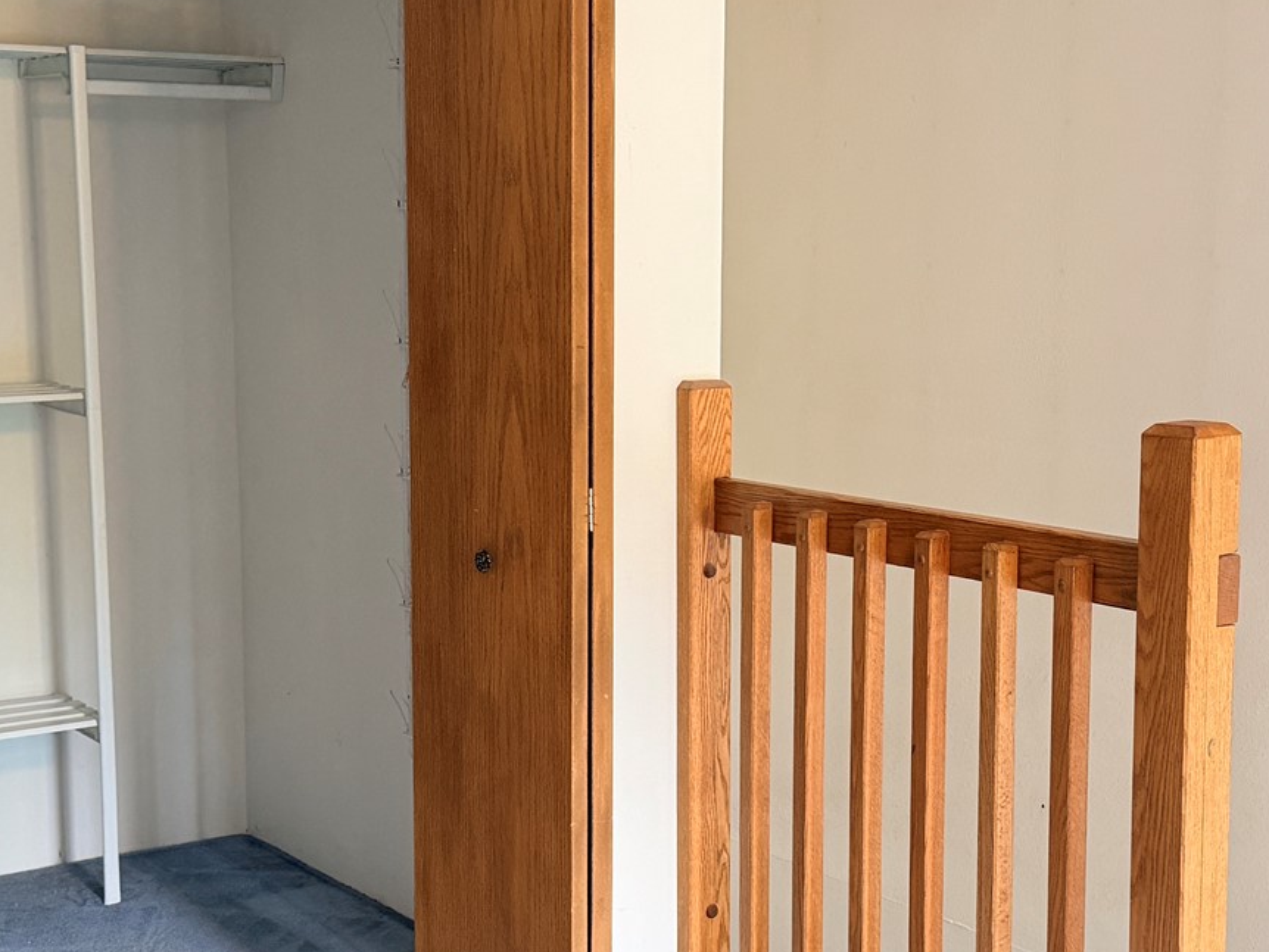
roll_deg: -0.1
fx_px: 2090
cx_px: 623
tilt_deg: -7.2
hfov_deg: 33.8
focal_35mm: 57
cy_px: 572
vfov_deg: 25.6
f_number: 1.78
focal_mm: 6.76
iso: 400
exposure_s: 1/60
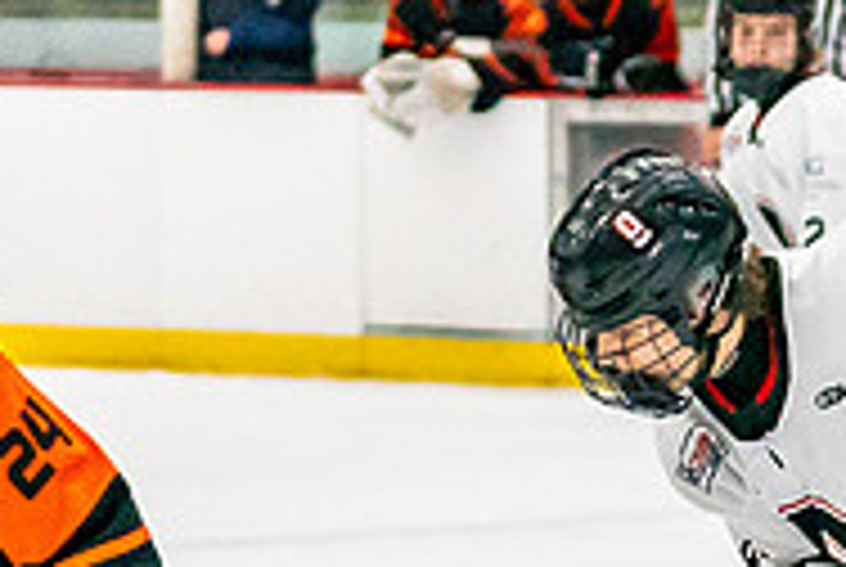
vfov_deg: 3.3
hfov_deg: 5.0
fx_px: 9721
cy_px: 820
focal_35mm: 413
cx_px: 1051
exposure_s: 1/1250
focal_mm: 70
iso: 3200
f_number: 2.8
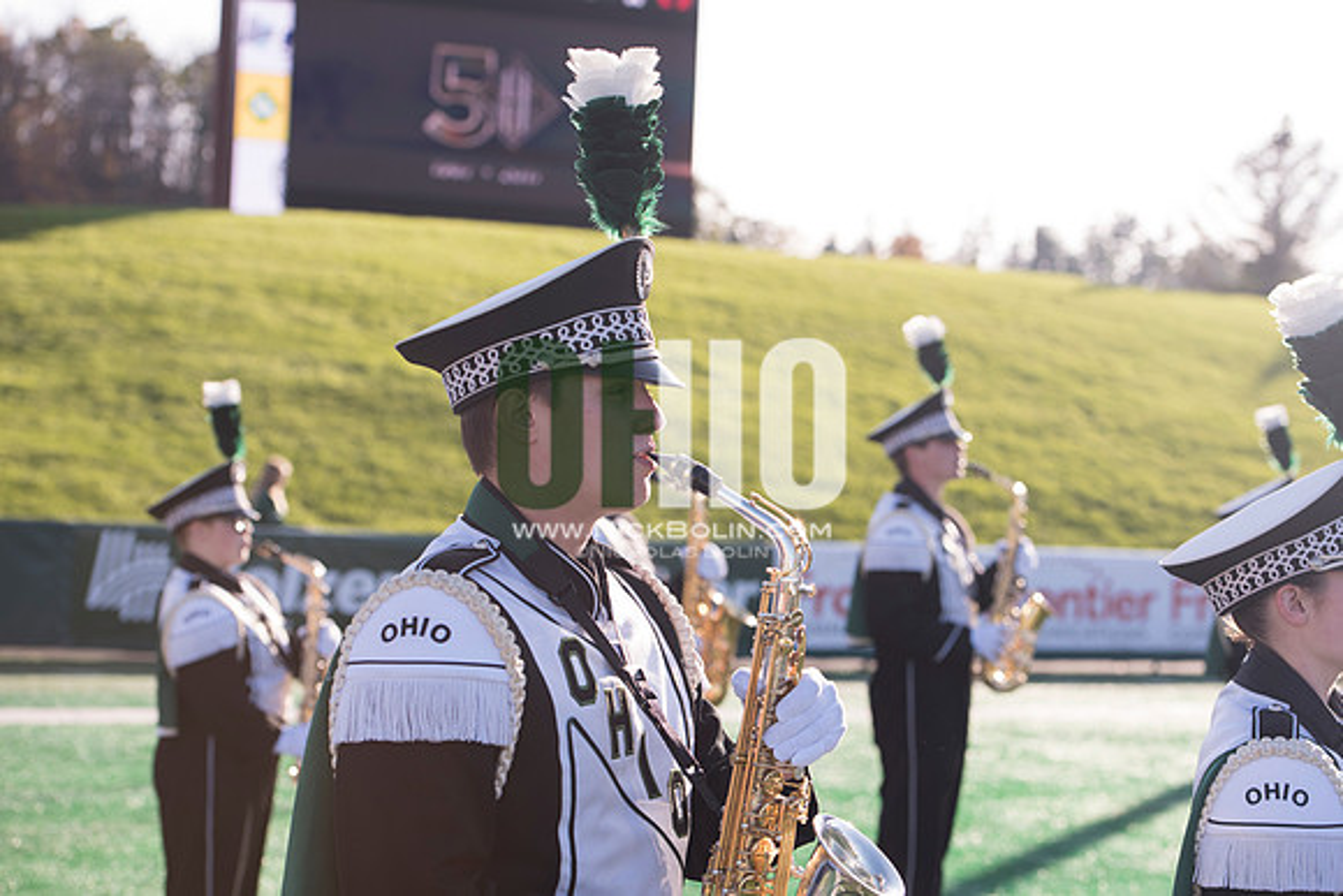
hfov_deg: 26.0
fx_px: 2910
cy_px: 448
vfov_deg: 17.5
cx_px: 672
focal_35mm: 78
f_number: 5
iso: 320
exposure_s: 1/800
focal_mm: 78
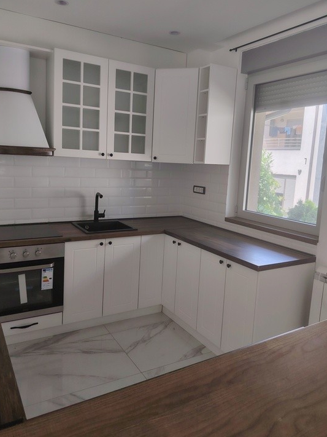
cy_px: 203
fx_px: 340
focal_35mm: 27
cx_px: 157
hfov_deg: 51.3
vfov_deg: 65.3
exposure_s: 1/50
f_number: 1.75
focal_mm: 5.25
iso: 113
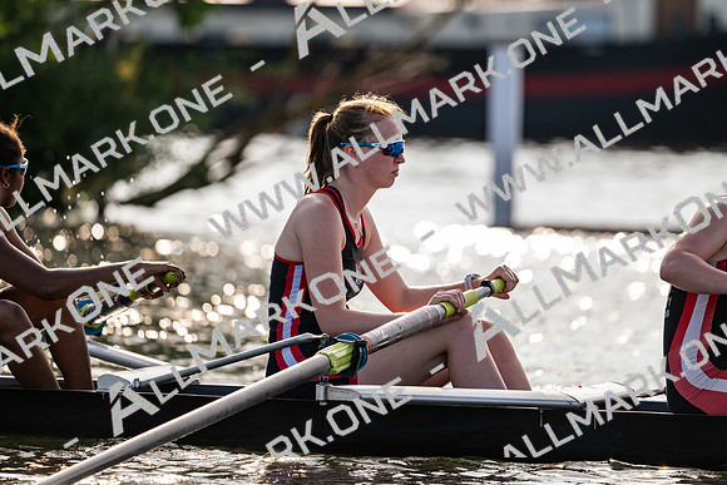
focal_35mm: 400
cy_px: 242
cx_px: 364
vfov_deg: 3.4
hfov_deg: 5.2
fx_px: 8079
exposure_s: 1/2500
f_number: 4.5
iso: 800
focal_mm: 400
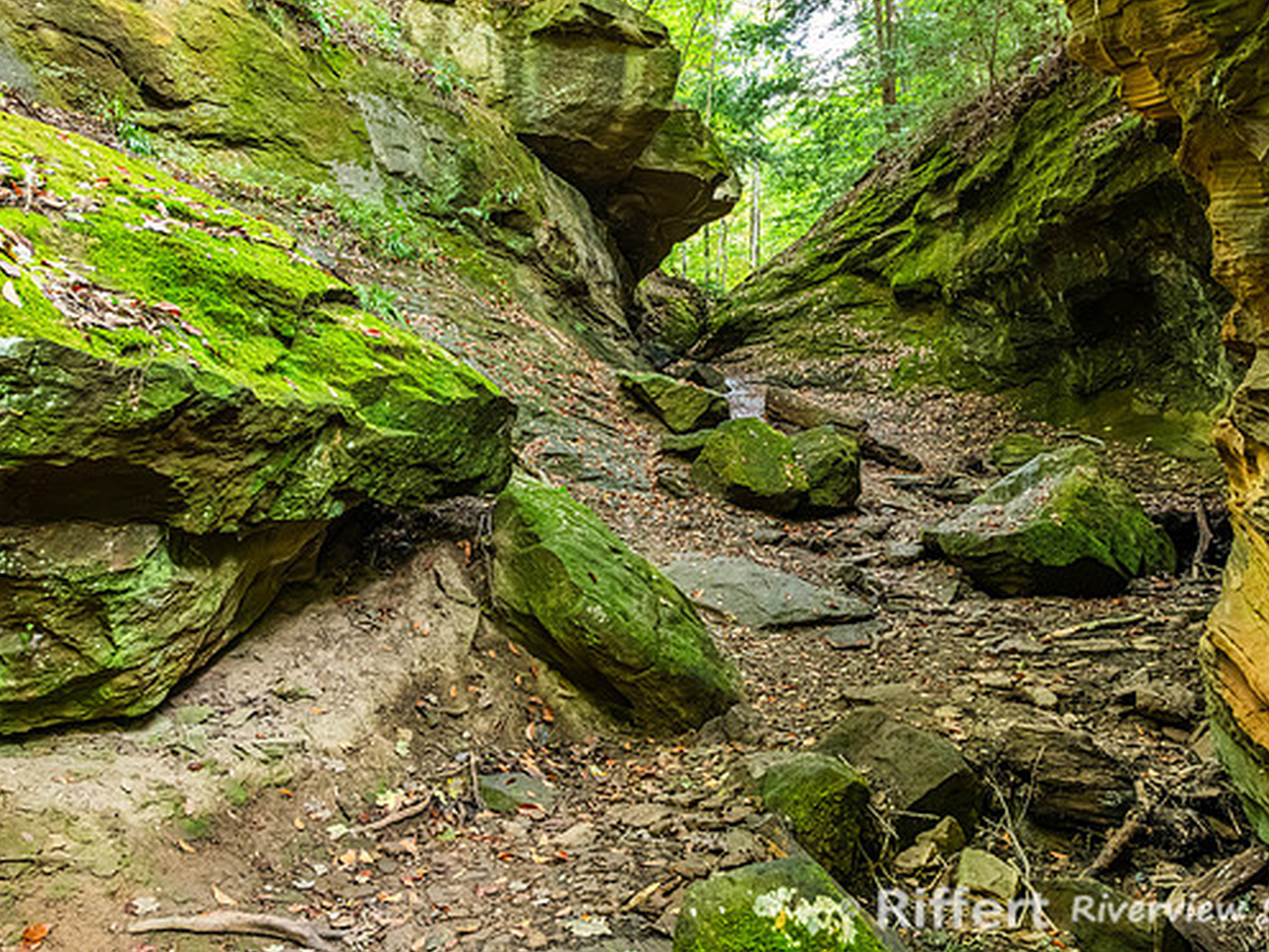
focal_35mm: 27
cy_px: 459
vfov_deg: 51.3
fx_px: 990
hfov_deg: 65.3
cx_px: 668
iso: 6400
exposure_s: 1/125
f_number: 5
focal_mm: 24
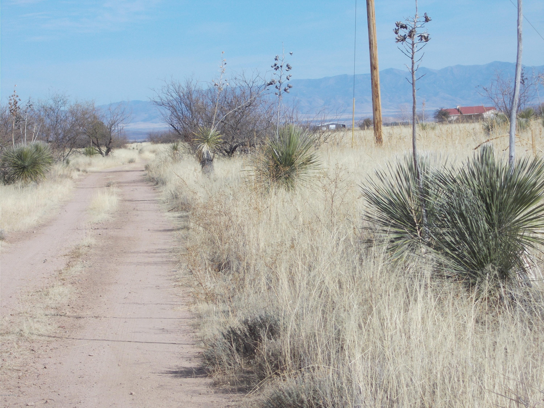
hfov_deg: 15.2
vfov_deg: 11.4
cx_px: 272
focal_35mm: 130
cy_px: 204
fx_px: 2043
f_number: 6.5
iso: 80
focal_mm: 23
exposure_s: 1/400
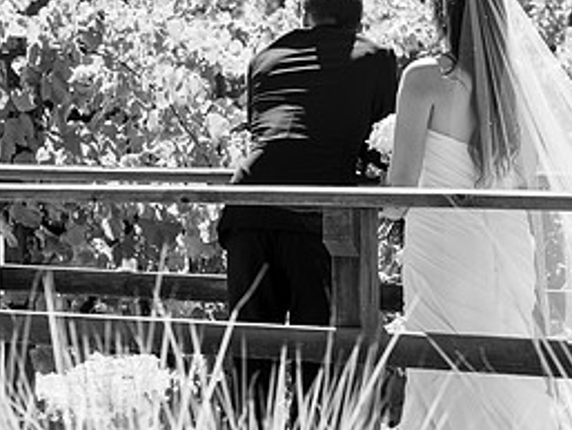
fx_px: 2182
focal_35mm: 132
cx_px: 363
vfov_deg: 11.2
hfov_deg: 14.9
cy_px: 112
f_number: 4
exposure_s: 1/500
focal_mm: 49
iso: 200
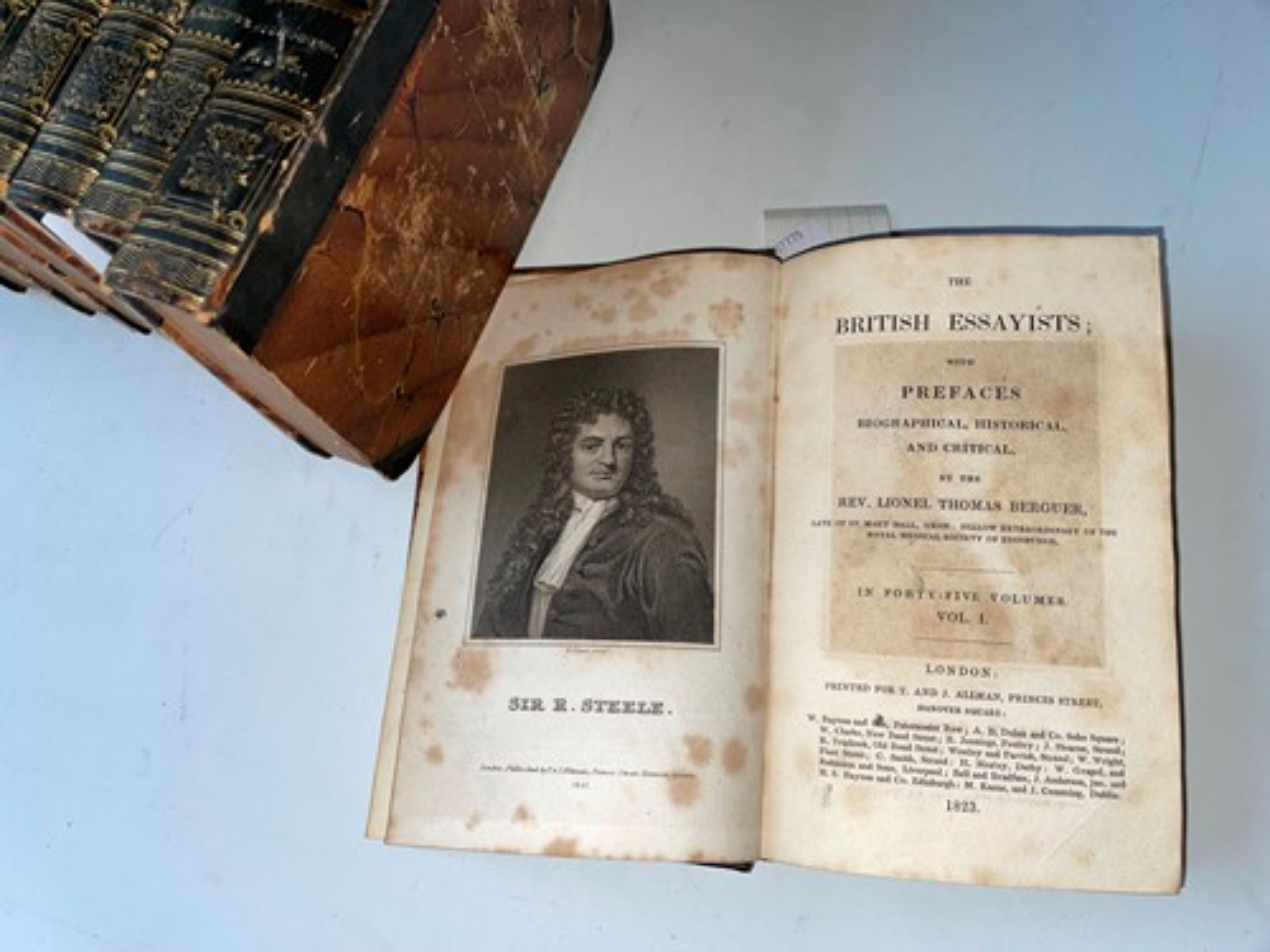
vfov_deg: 53.1
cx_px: 635
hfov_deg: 67.3
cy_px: 476
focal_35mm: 26
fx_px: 954
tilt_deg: -75.9
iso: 32
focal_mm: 4.2
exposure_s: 1/247
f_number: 1.6
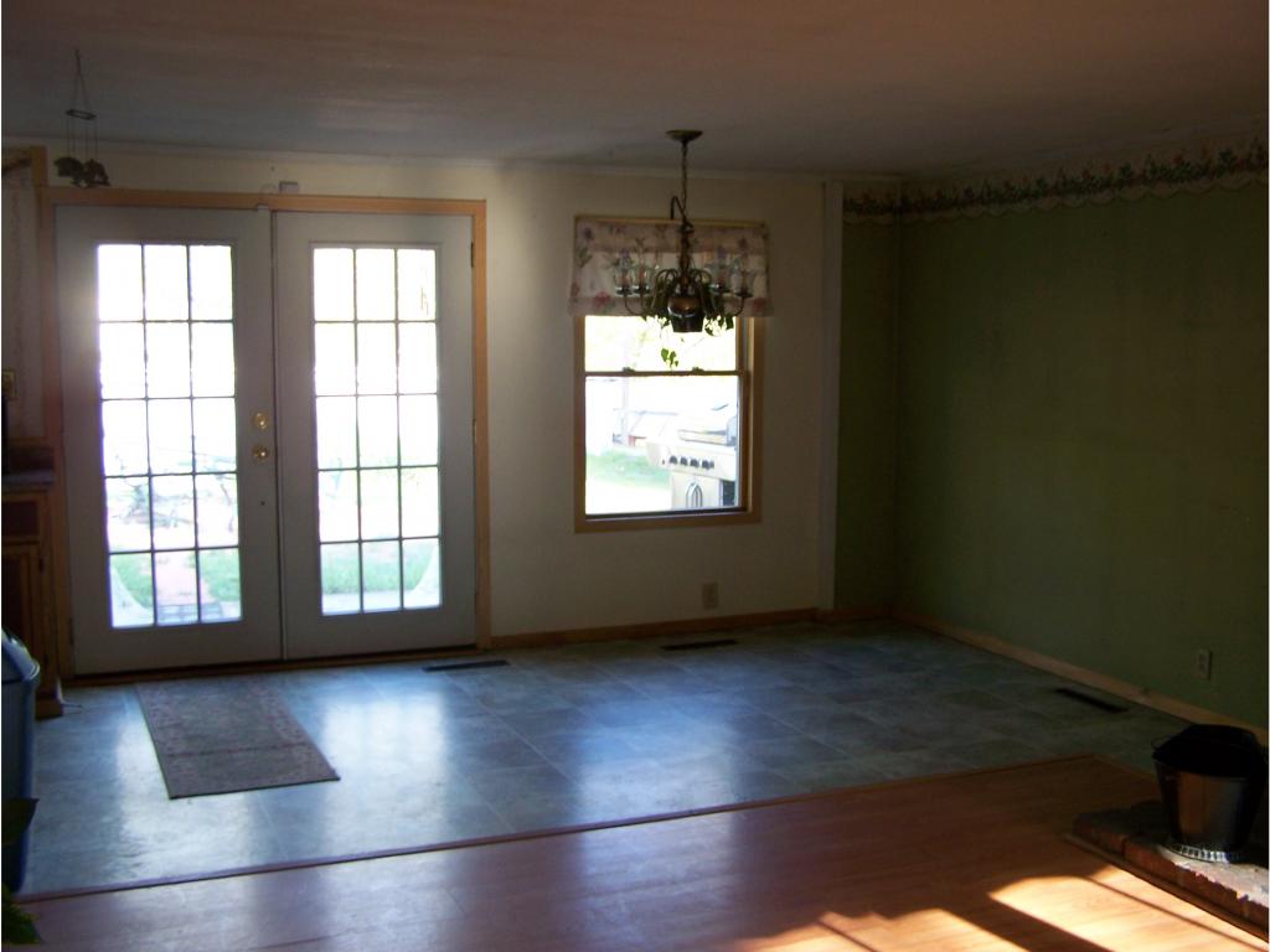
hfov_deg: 49.0
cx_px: 635
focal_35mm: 38
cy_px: 476
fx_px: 1394
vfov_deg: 37.7
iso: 100
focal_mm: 6.3
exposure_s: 1/30
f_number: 2.8
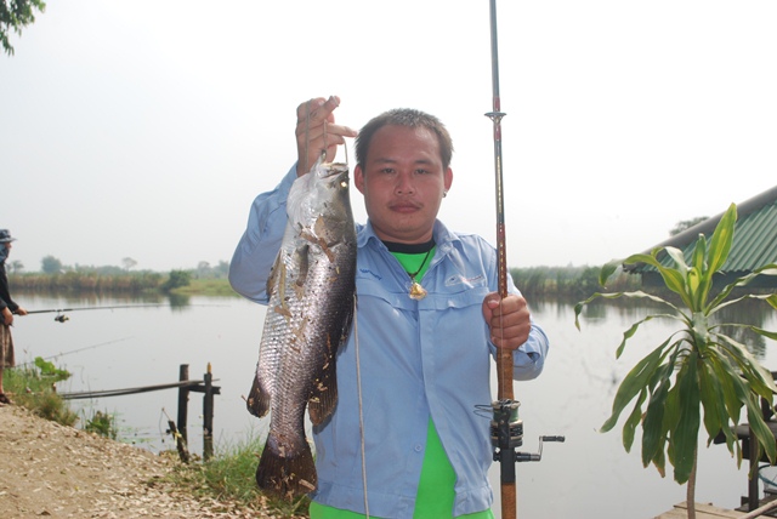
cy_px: 260
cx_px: 388
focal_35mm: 42
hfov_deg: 46.4
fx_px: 907
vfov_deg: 32.0
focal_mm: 28
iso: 100
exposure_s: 1/200
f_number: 9
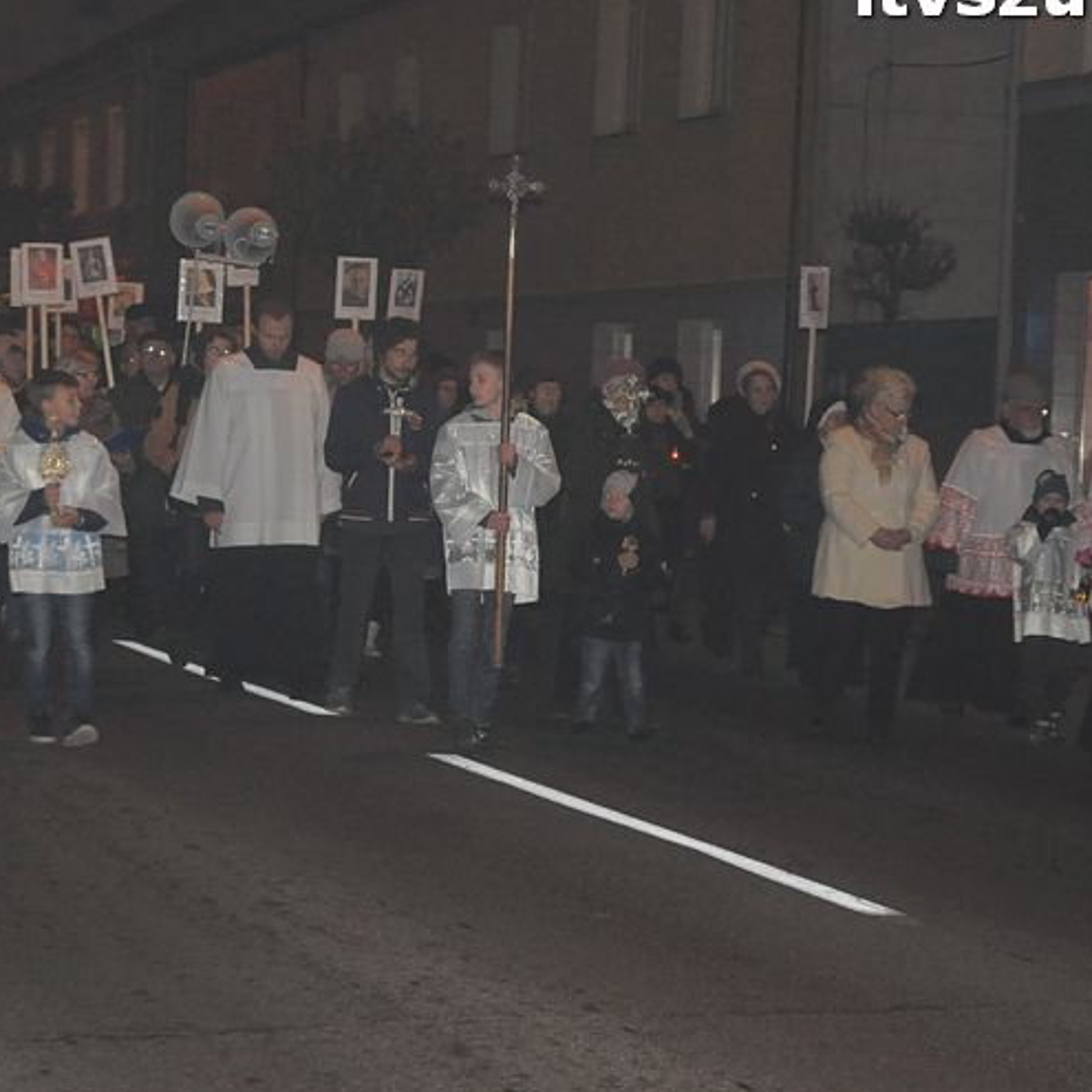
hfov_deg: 16.6
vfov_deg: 16.6
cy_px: 546
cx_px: 415
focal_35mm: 105
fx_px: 3747
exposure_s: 1/60
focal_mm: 48
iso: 2000
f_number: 5
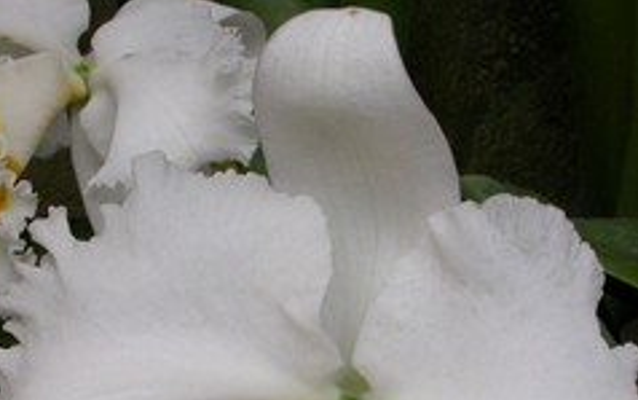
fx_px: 1305
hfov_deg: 27.4
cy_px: 400
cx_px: 264
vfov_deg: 17.0
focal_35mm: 75
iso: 100
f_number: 4.7
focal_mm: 7.85
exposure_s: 1/109
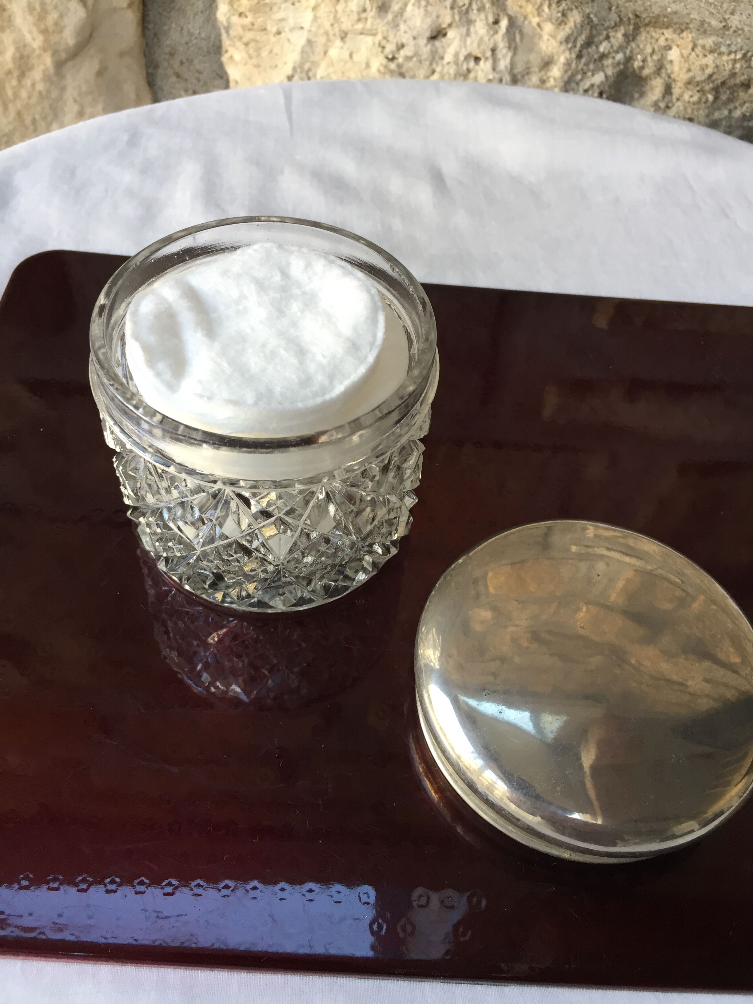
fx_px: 841
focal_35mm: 29
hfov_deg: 48.2
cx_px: 376
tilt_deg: -53.2
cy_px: 502
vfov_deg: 61.7
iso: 80
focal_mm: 4.15
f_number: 2.2
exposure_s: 1/33
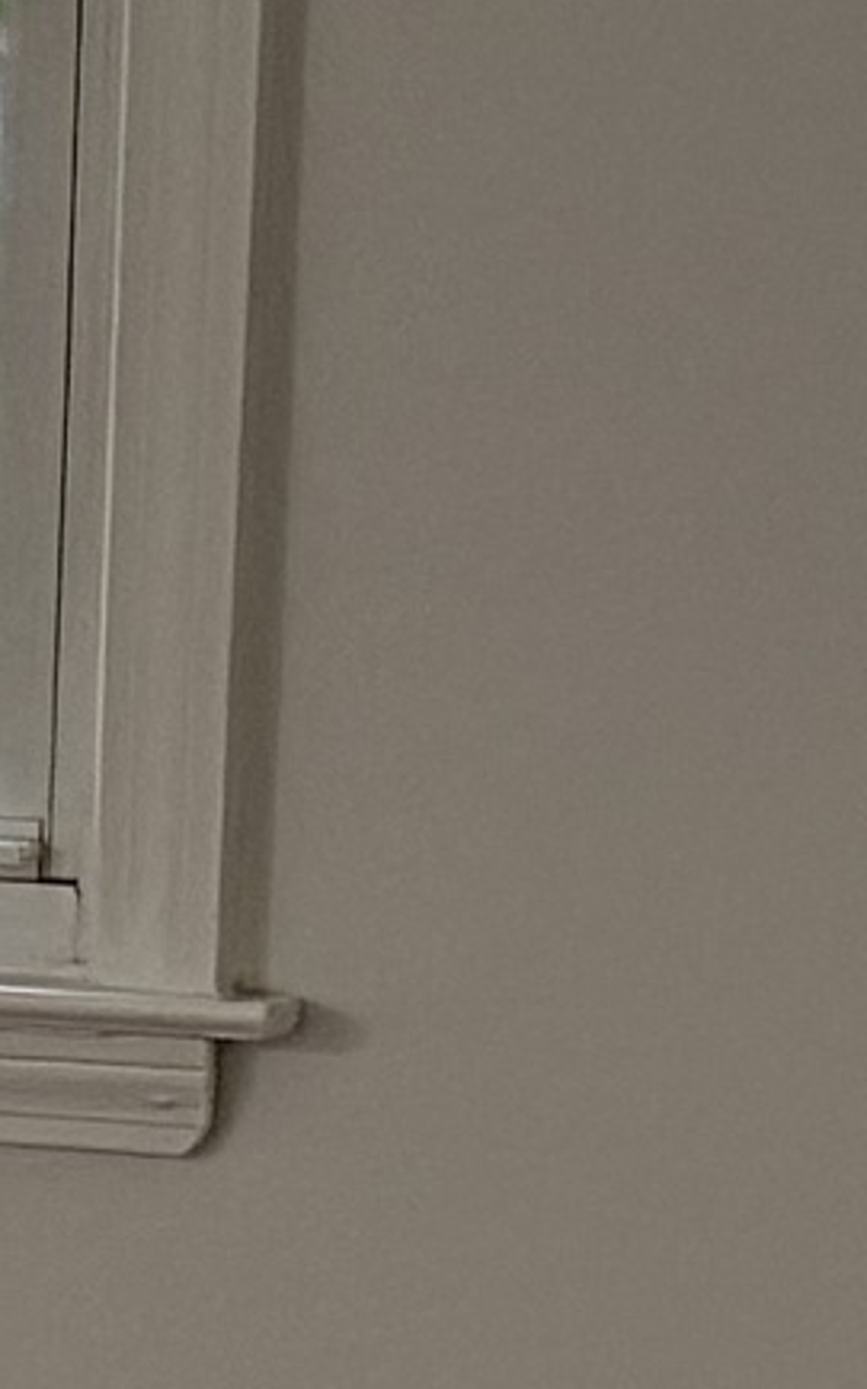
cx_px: -3740
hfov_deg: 5.3
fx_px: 6810
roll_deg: +4.5
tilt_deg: -11.9
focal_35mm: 180
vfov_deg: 11.5
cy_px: 1363
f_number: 1.78
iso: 500
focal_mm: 6.76
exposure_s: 1/60
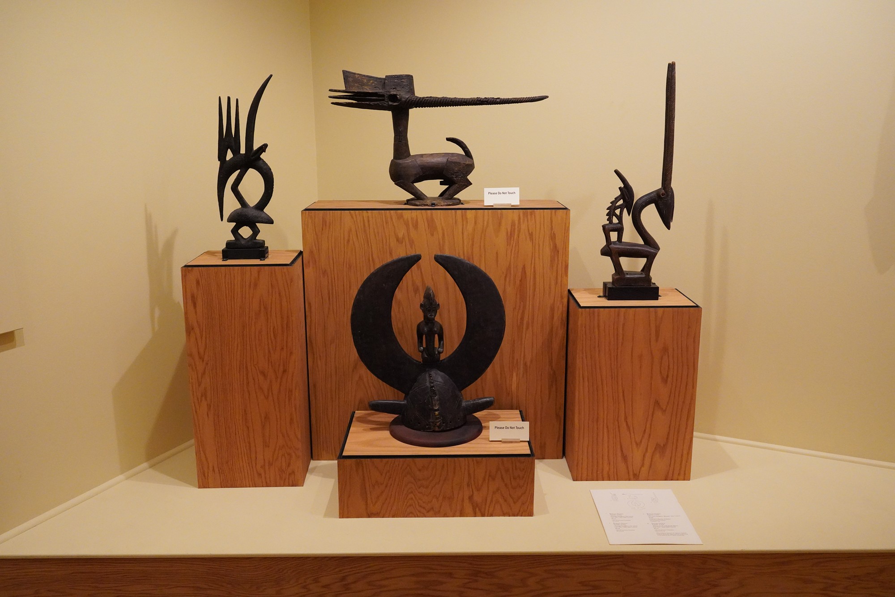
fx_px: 796
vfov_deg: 41.1
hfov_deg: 58.7
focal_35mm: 32
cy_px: 298
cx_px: 448
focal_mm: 32
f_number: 6.3
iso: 8000
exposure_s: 1/100
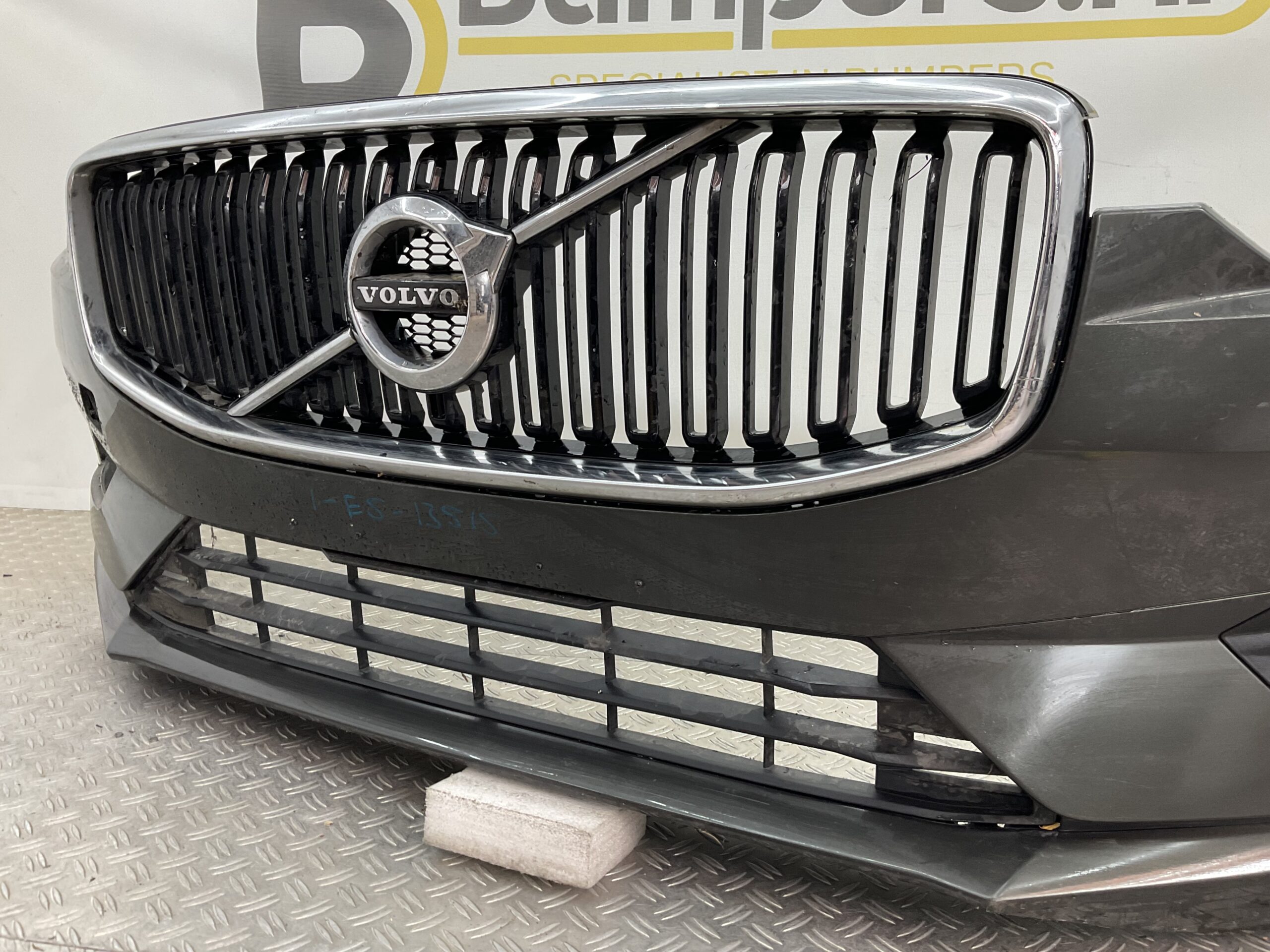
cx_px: 635
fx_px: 1064
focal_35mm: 29
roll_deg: -1.5
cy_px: 476
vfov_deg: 48.2
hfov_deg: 61.7
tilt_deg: -11.3
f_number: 1.8
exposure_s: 1/120
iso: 50
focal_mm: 3
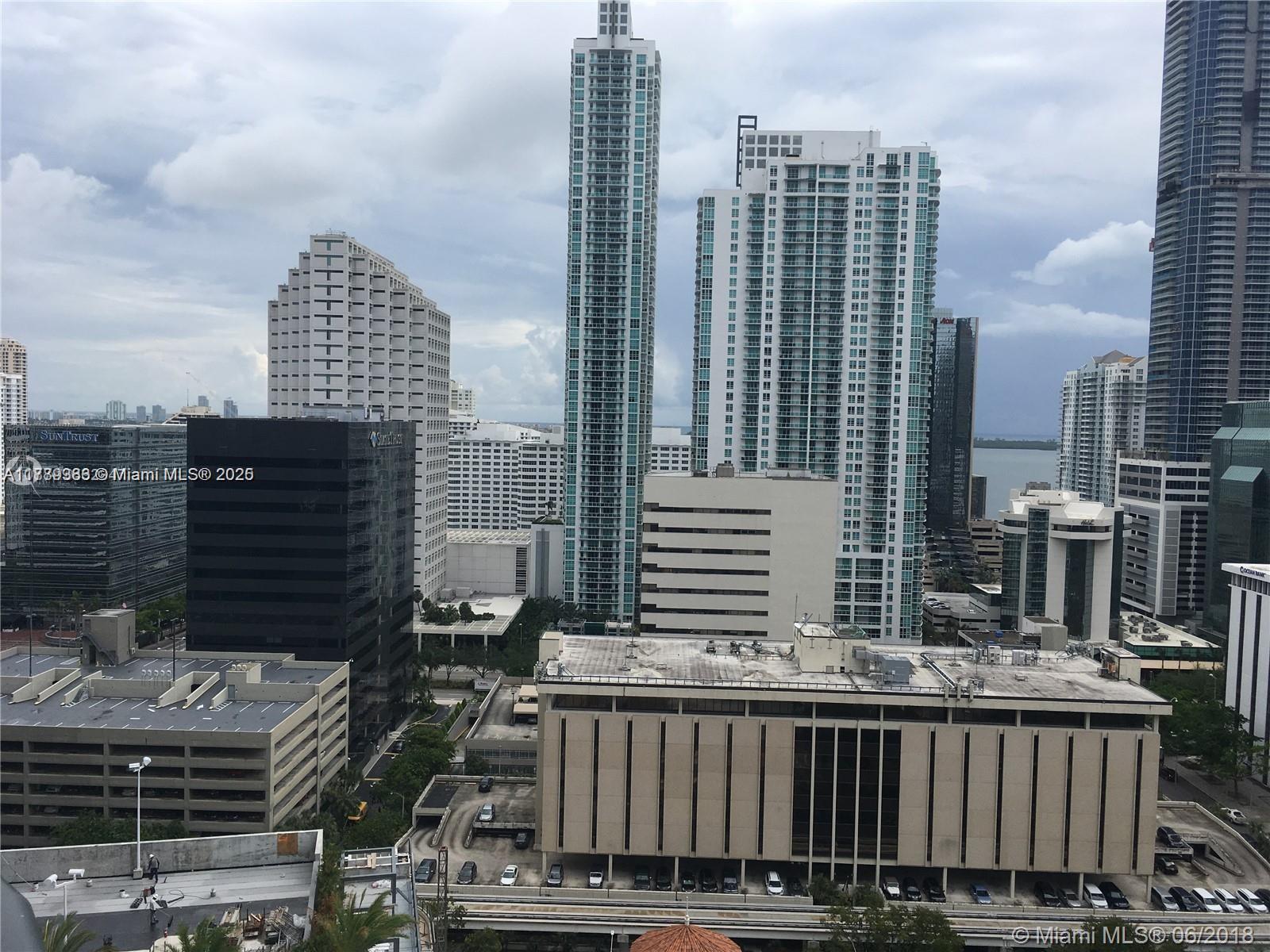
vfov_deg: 48.2
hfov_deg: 61.7
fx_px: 1064
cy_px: 476
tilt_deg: -3.8
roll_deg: -2.0
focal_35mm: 29
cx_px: 635
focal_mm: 4.15
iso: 25
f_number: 2.2
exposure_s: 1/1748
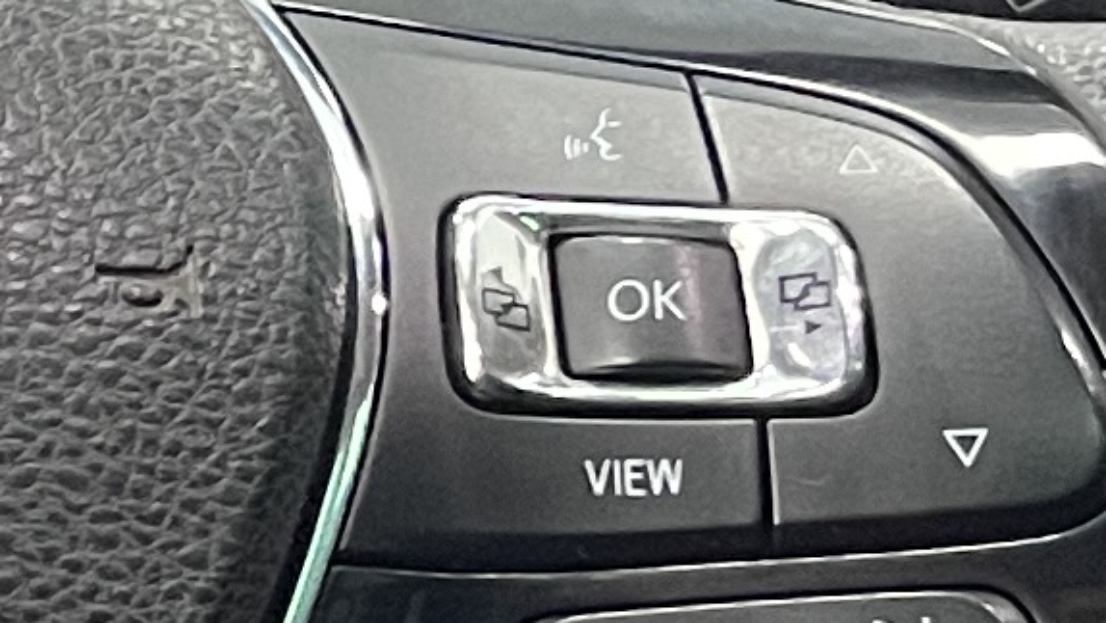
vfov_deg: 6.1
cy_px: 247
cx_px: -979
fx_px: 5837
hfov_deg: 10.1
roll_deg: -2.3
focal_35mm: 199
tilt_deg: -27.6
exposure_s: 1/50
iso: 400
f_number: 1.6
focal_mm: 5.1
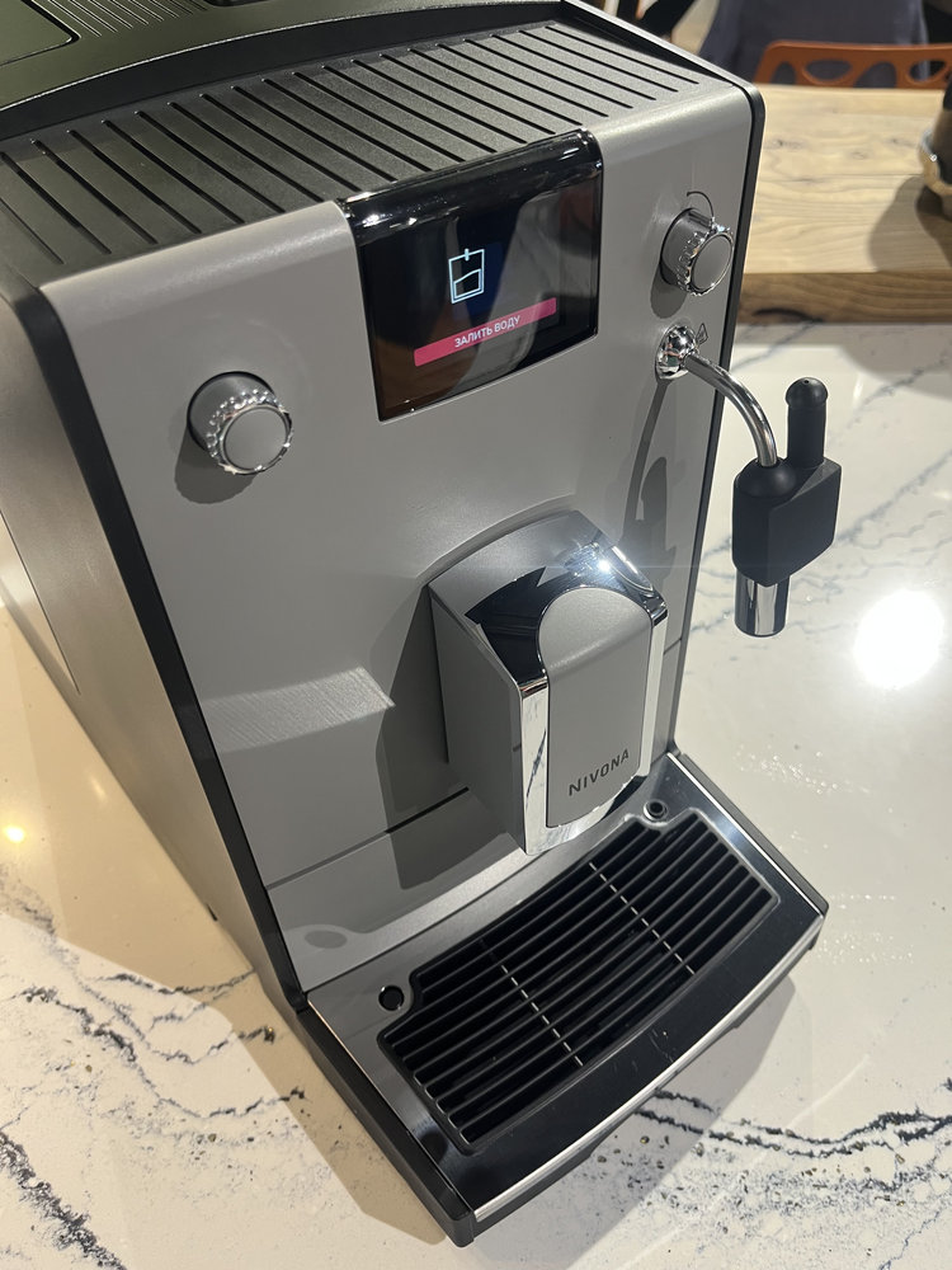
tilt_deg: -46.5
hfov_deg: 53.1
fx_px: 953
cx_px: 476
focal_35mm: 26
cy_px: 635
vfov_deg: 67.3
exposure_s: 1/50
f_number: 1.6
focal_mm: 5.1
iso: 100
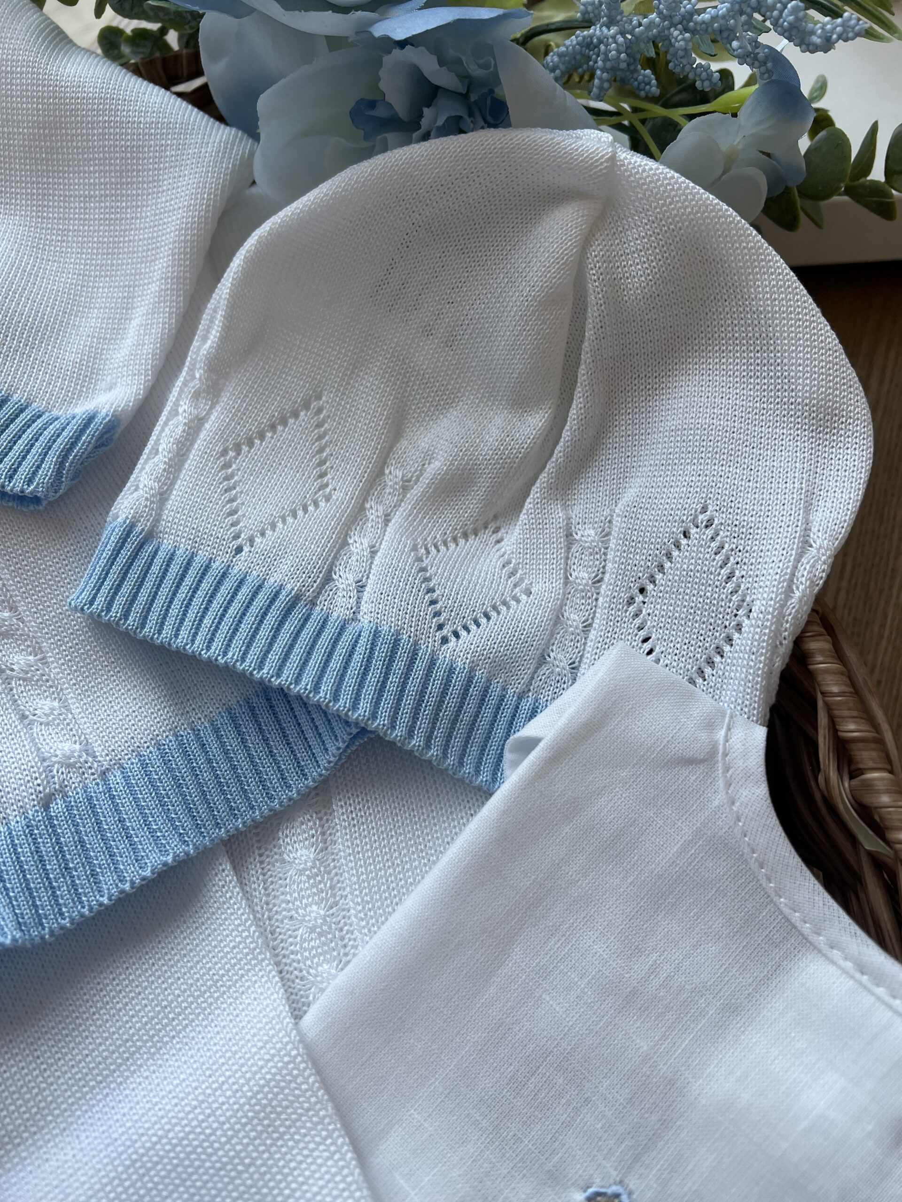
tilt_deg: -65.5
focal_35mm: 26
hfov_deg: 53.1
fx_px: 903
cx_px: 451
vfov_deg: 67.3
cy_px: 601
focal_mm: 5.7
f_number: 1.5
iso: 50
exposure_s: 1/628
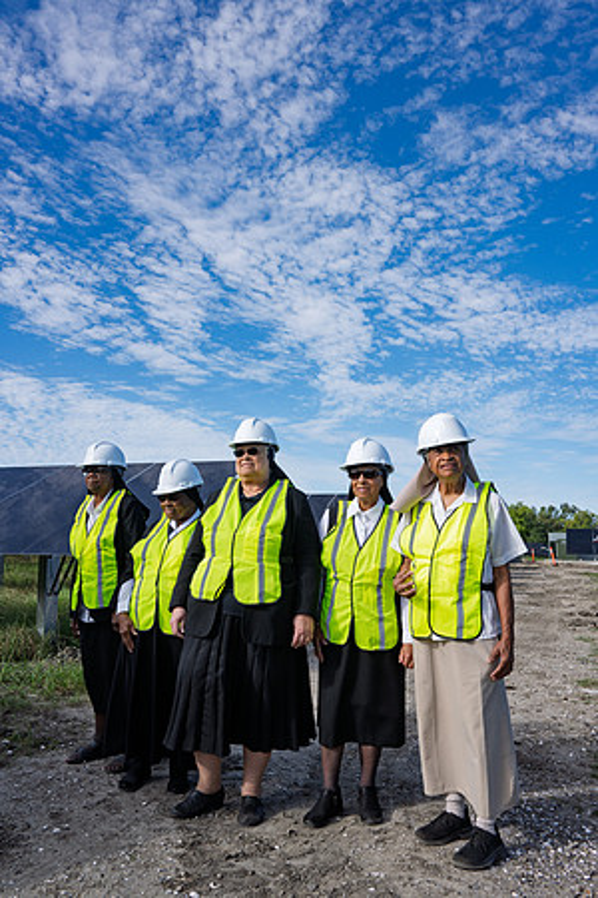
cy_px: 449
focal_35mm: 28
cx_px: 299
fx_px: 698
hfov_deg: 46.4
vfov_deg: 65.5
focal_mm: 28
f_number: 8
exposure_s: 1/500
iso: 200
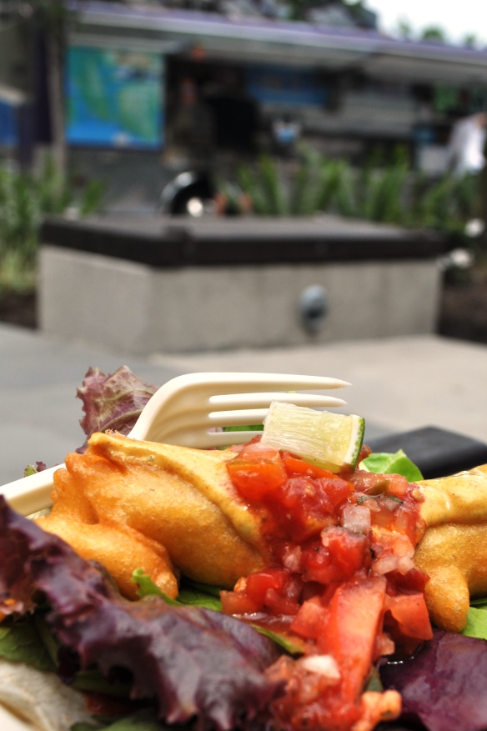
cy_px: 416
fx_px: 995
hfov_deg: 27.5
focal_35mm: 49
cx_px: 270
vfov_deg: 40.3
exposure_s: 1/250
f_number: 8
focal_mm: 28
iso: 200
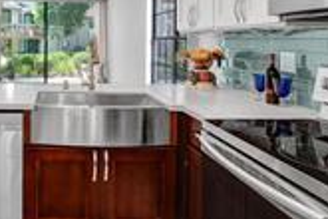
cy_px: 42
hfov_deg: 50.3
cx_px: 54
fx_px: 319
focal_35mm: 35
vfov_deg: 36.5
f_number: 9
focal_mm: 10
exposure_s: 1/13
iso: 400
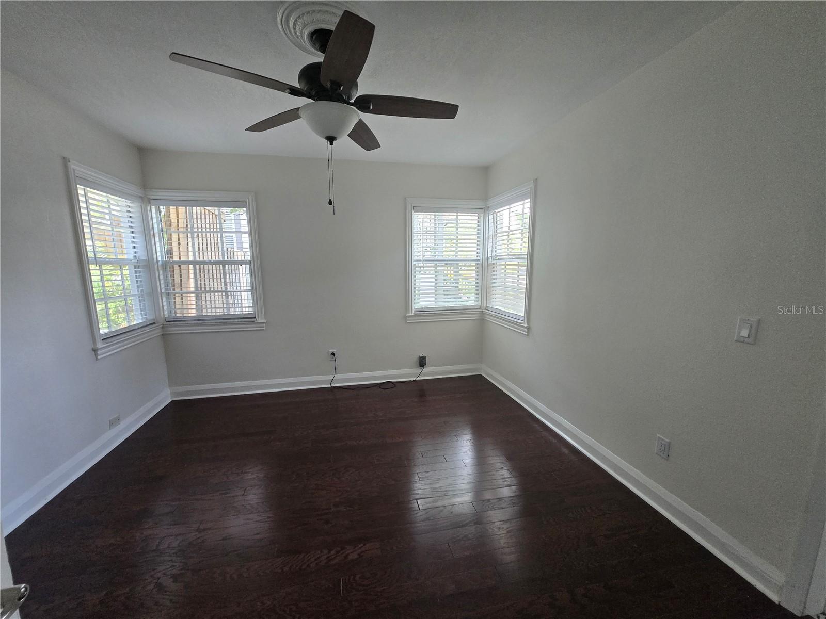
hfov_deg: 106.2
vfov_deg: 89.9
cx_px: 413
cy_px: 310
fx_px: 310
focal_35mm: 13
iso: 200
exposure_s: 1/100
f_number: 2.2
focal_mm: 1.7
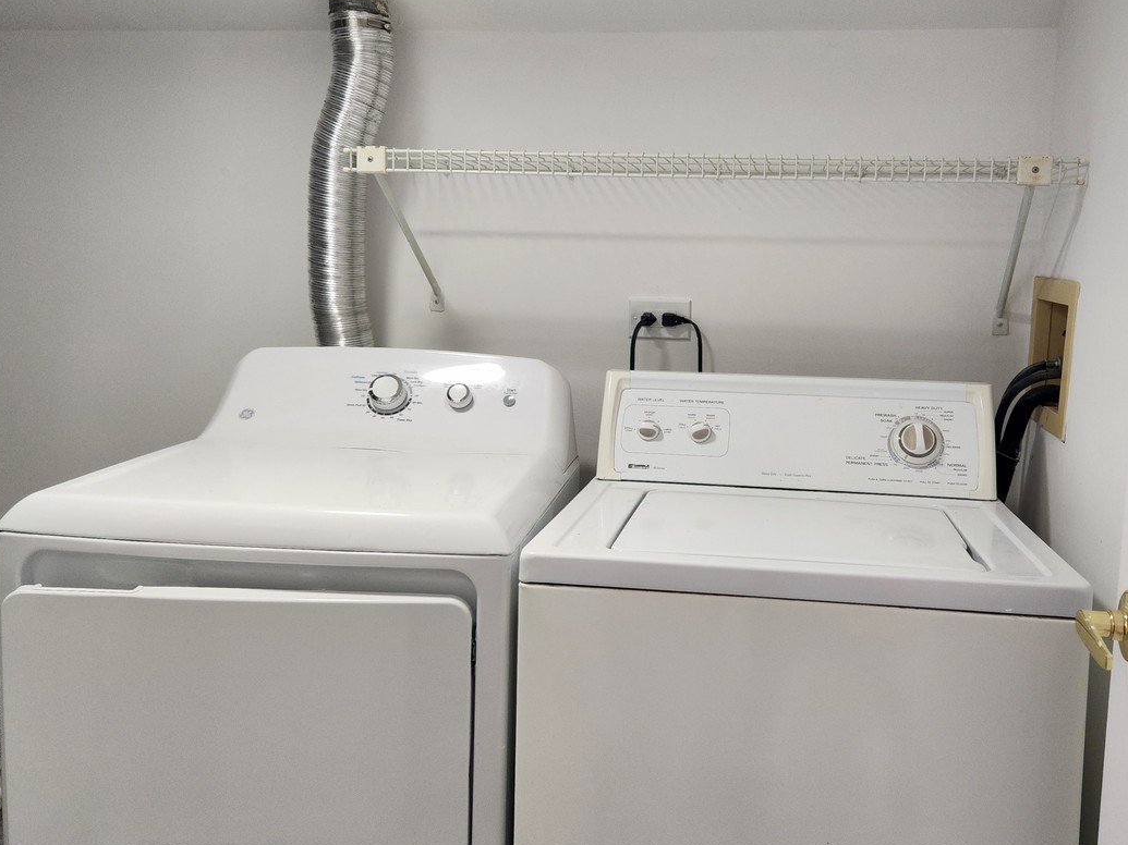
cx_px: 632
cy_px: 384
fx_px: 1043
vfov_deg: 44.1
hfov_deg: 56.7
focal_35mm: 32
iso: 200
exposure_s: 1/120
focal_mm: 5.4
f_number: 1.8
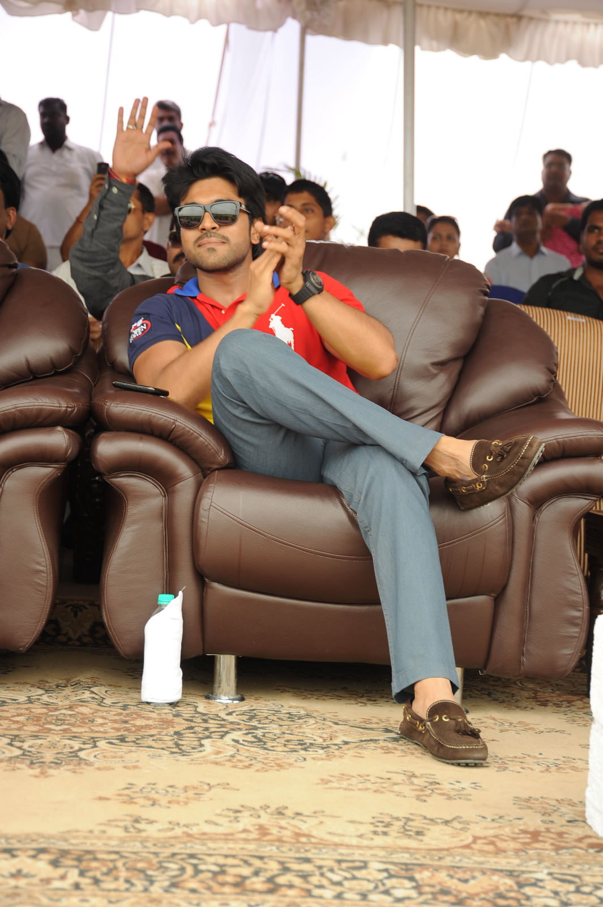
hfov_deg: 16.1
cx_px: 302
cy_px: 454
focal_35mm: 85
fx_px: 2138
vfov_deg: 23.9
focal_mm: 85
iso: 500
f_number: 6.3
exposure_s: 1/125
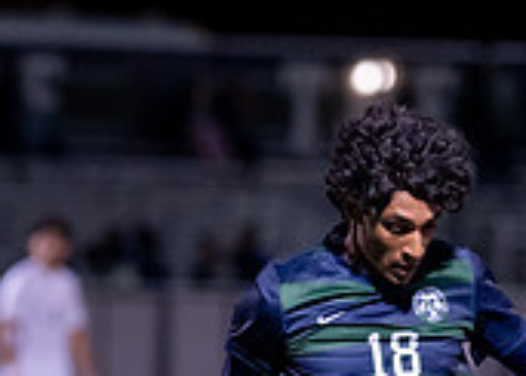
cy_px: 640
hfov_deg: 3.3
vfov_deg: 2.3
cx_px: 365
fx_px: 9154
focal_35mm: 613
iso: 2000
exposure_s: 1/1000
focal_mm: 135
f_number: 2.2
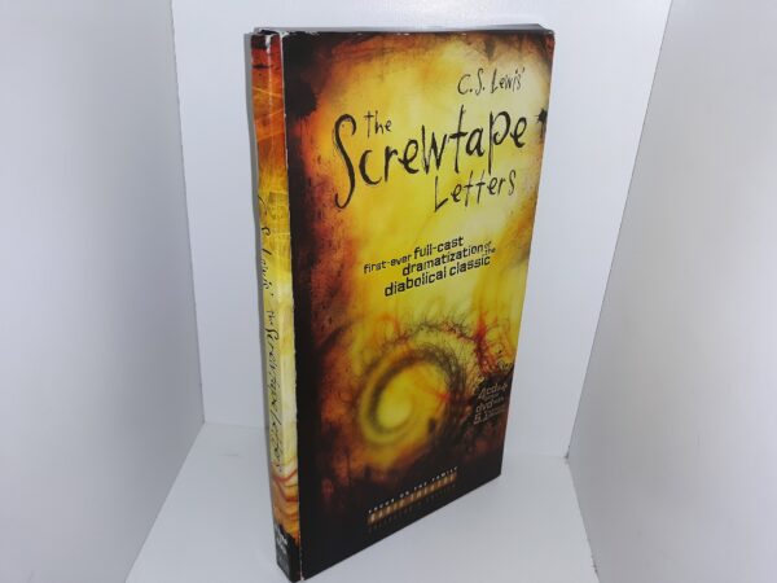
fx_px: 628
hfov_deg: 63.4
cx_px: 388
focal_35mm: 28
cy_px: 292
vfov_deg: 49.7
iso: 40
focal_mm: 3.7
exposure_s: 1/138
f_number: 1.7
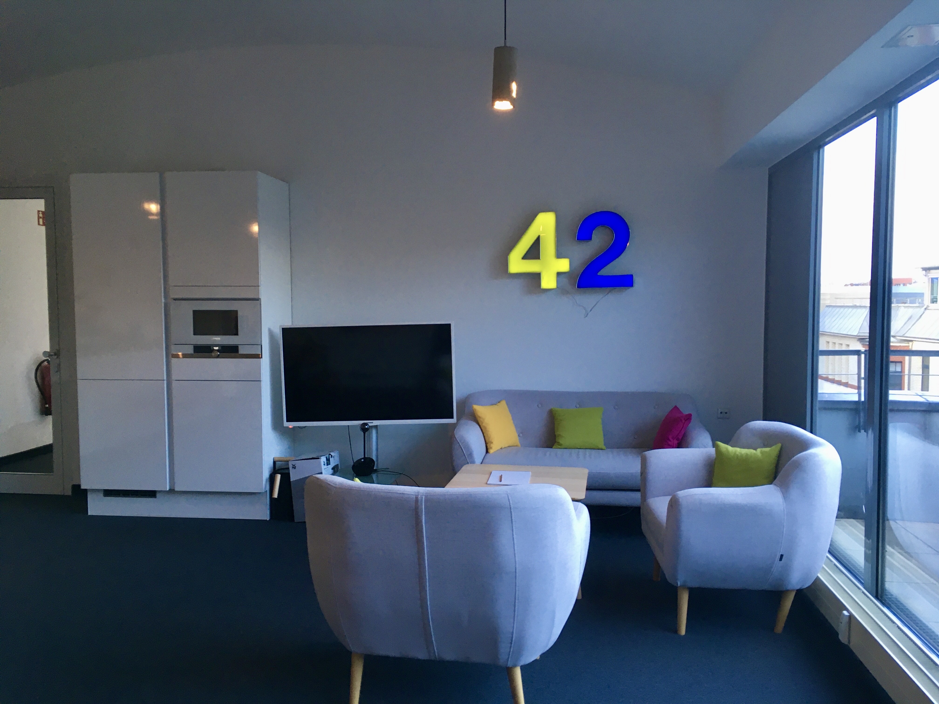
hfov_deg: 61.7
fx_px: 787
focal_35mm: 29
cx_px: 470
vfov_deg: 48.2
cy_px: 352
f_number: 2.2
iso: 64
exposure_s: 1/33
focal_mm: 4.15
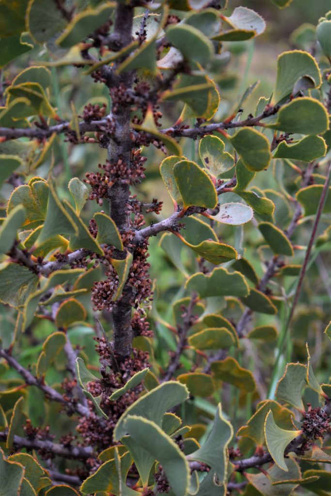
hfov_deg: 16.6
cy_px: 248
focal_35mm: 82
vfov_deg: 24.6
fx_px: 1137
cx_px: 166
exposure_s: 1/80
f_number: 5.6
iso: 400
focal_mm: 55
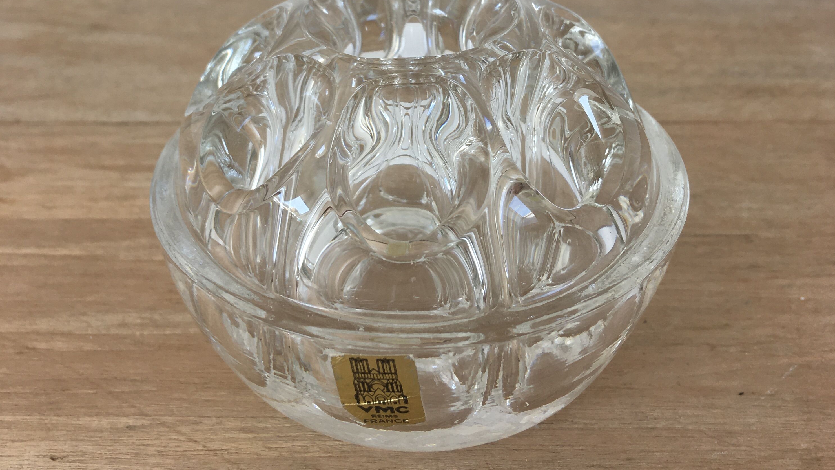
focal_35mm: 43
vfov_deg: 27.2
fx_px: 952
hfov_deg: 47.4
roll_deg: -2.8
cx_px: 421
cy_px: 100
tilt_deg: -28.4
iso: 25
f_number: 2.2
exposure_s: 1/50
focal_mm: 4.15
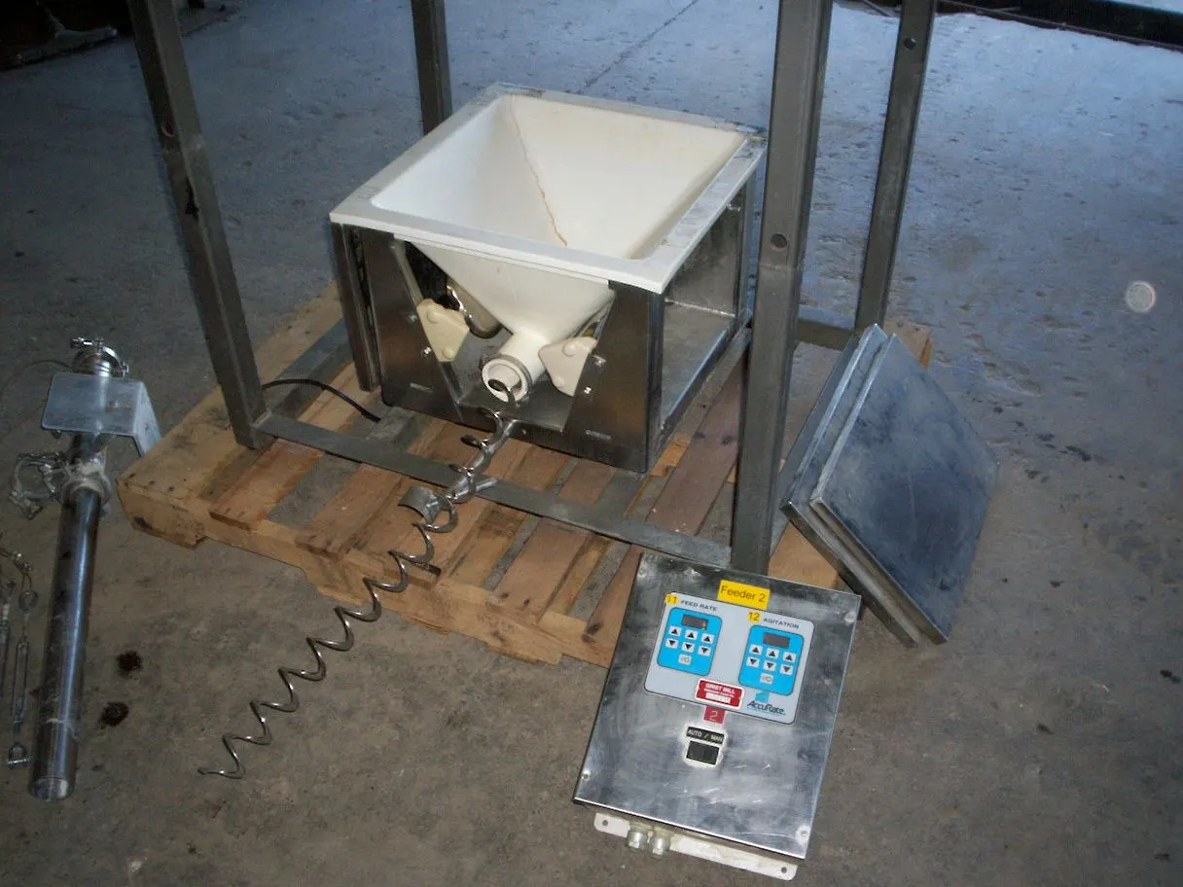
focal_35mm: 36
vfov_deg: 39.7
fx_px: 1230
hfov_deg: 51.4
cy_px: 444
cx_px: 592
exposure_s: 1/64
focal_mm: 5.9
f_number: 4.5
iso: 140
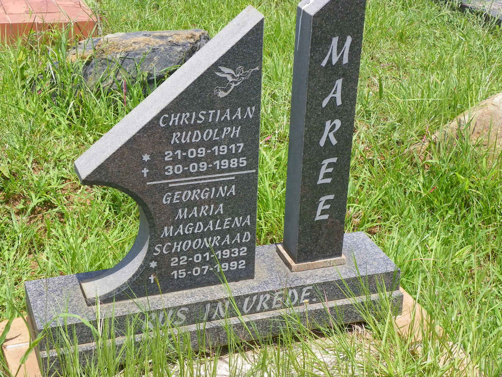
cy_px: 188
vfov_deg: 21.6
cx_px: 251
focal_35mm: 68
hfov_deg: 28.6
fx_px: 986
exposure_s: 1/160
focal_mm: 12.1
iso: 64
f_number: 5
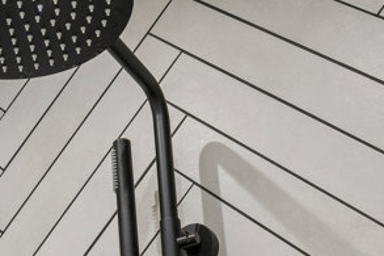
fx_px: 874
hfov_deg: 24.1
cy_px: 173
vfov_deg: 16.6
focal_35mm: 82
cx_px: 42
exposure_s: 1/13
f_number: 8
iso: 160
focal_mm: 20
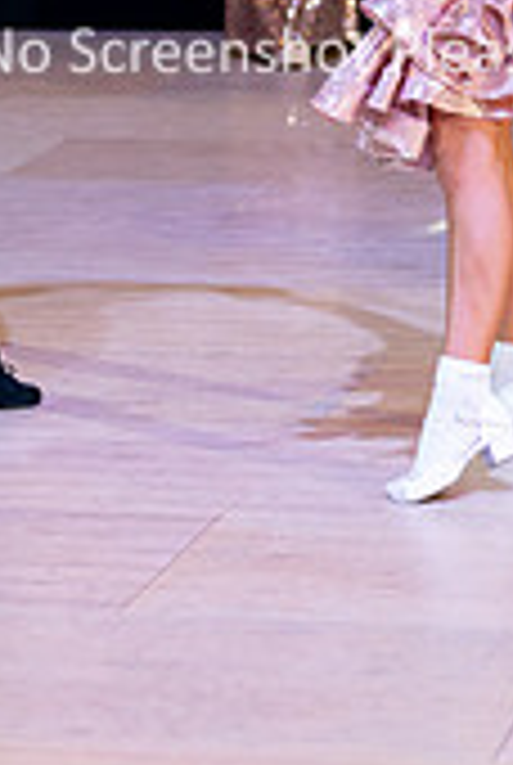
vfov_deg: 9.5
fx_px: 4555
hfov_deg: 6.4
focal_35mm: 214
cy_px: -153
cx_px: 270
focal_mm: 81
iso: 3200
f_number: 2.8
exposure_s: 1/400
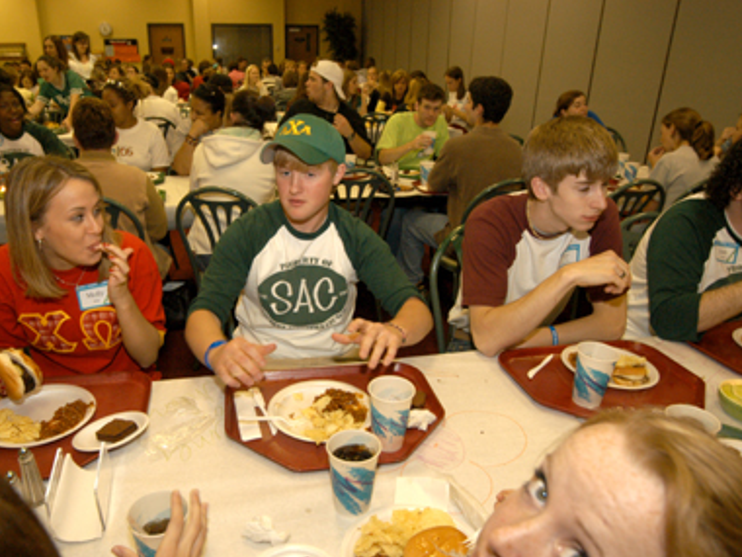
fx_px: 548
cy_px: 288
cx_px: 336
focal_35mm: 26
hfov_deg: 68.0
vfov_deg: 53.8
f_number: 5
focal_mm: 15
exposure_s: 1/60
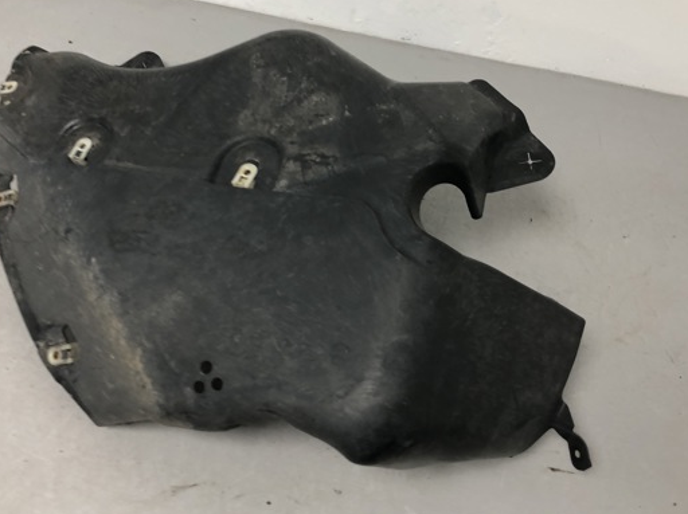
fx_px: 695
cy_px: 210
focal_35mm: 35
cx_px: 329
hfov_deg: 52.7
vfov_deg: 40.5
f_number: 1.8
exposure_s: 1/25
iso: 40
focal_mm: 4
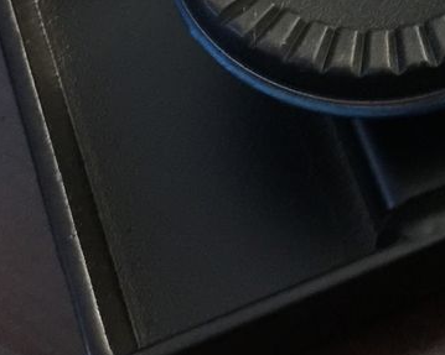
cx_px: 568
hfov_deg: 17.8
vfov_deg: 14.8
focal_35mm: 101
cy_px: -62
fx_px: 1330
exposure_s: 1/4
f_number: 2.2
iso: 200
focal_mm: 4.15
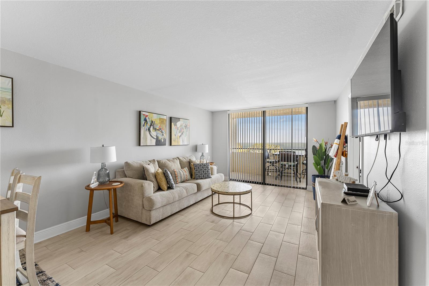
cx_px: 214
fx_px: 167
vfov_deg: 81.2
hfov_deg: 104.3
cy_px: 143
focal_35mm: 14
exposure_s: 1/15
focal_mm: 14
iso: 100
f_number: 8
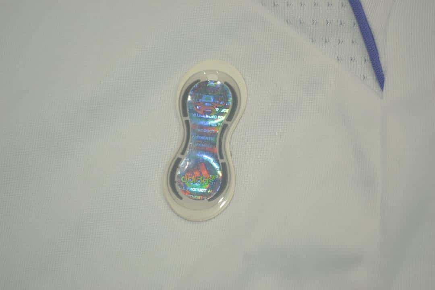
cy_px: 145
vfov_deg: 16.6
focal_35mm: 82
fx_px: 997
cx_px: 218
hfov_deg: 24.6
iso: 200
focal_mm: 55
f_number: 5.6
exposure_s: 1/100
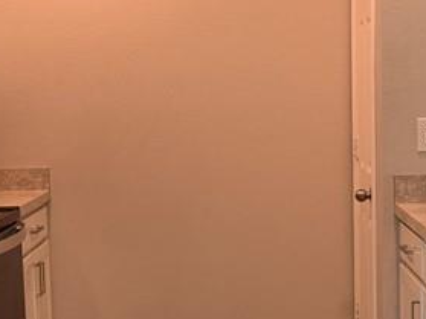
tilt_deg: -6.8
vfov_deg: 16.7
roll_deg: +2.1
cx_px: 224
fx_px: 1083
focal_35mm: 88
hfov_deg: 22.3
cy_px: 232
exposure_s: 1/120
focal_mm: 6.76
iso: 125
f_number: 1.78
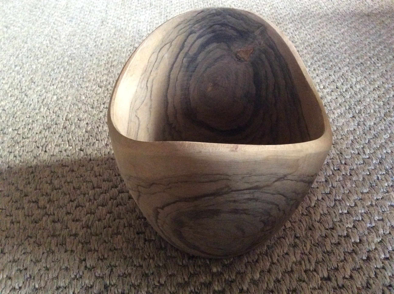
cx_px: 197
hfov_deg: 56.9
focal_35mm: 32
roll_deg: +2.3
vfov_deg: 44.1
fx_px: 364
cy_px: 147
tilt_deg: -42.0
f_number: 2.4
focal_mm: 3.3
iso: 500
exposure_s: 1/17
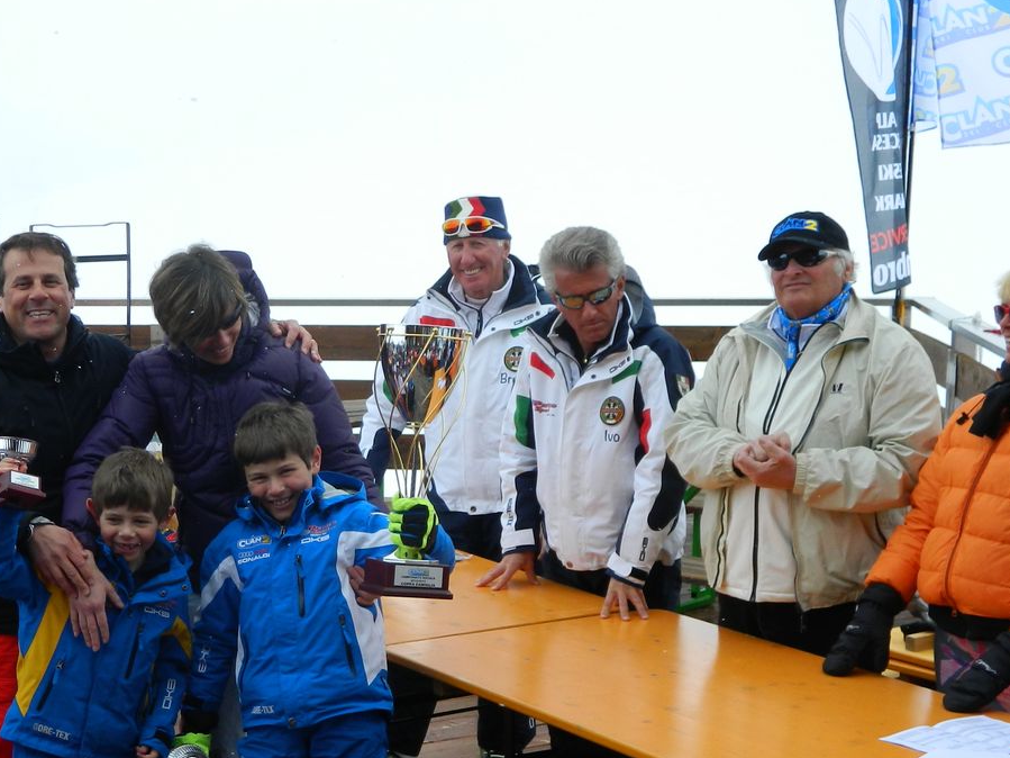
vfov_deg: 20.1
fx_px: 2130
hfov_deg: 26.3
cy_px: 516
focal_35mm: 73
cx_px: 254
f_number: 3.5
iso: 80
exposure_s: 1/800
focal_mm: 7.3
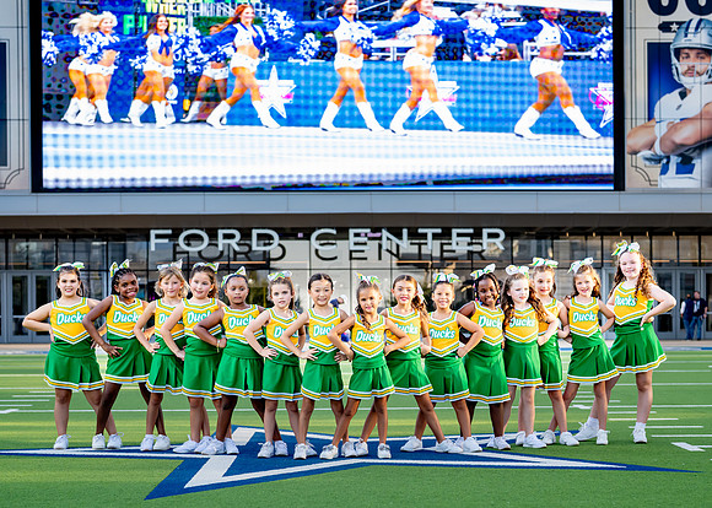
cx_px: 384
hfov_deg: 26.5
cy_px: 361
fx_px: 1510
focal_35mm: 75
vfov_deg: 19.0
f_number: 2.8
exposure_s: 1/800
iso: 320
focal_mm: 50
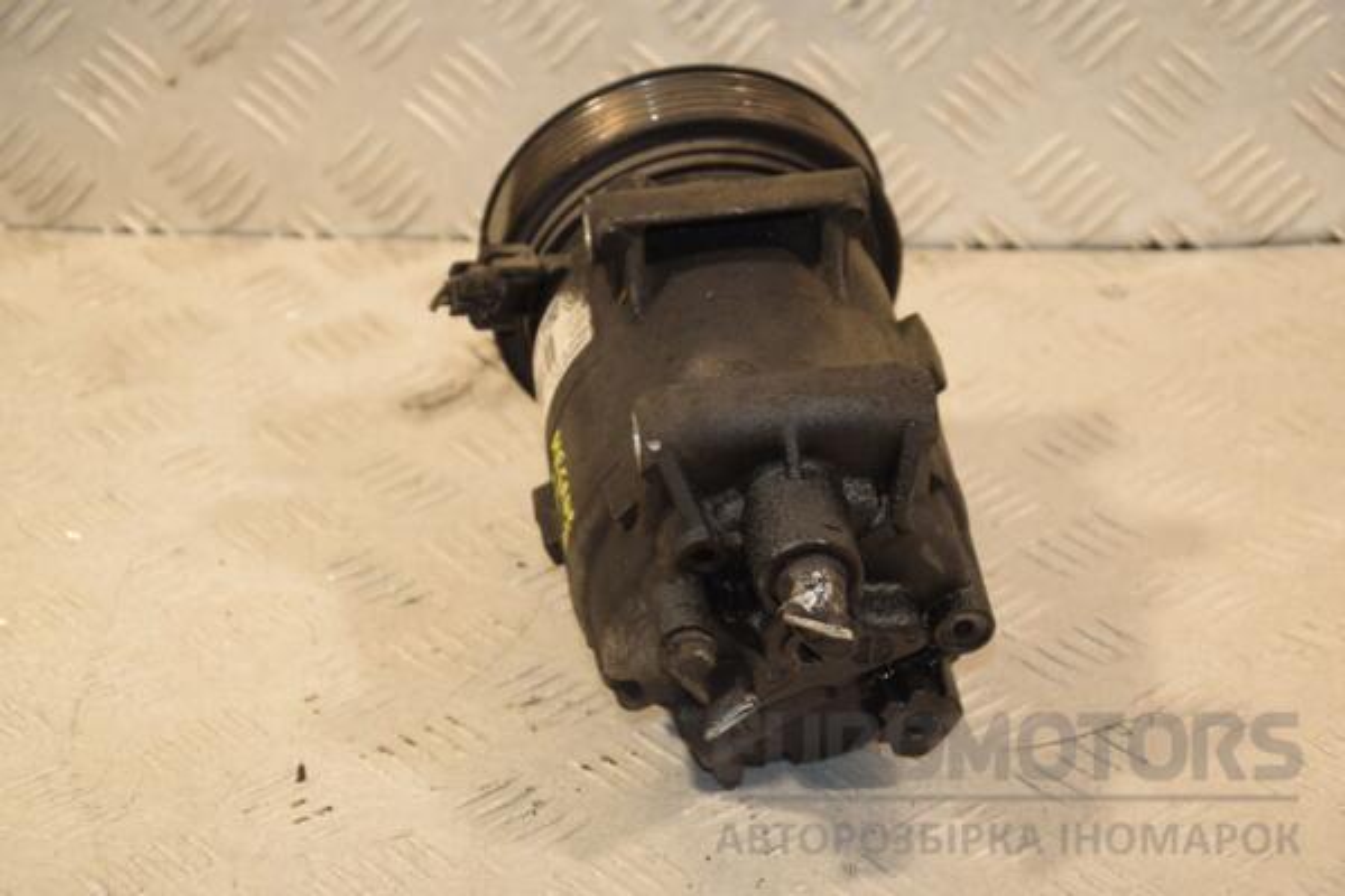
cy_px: 448
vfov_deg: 13.0
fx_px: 3923
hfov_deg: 19.5
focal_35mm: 105
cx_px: 672
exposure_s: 1/200
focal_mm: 70
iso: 800
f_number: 6.3
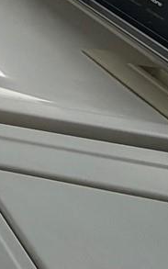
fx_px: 594
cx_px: -523
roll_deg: +1.2
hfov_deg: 8.0
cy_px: -238
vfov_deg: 18.7
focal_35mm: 81
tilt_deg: -4.3
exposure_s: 1/207
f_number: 2.2
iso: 40
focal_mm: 2.22
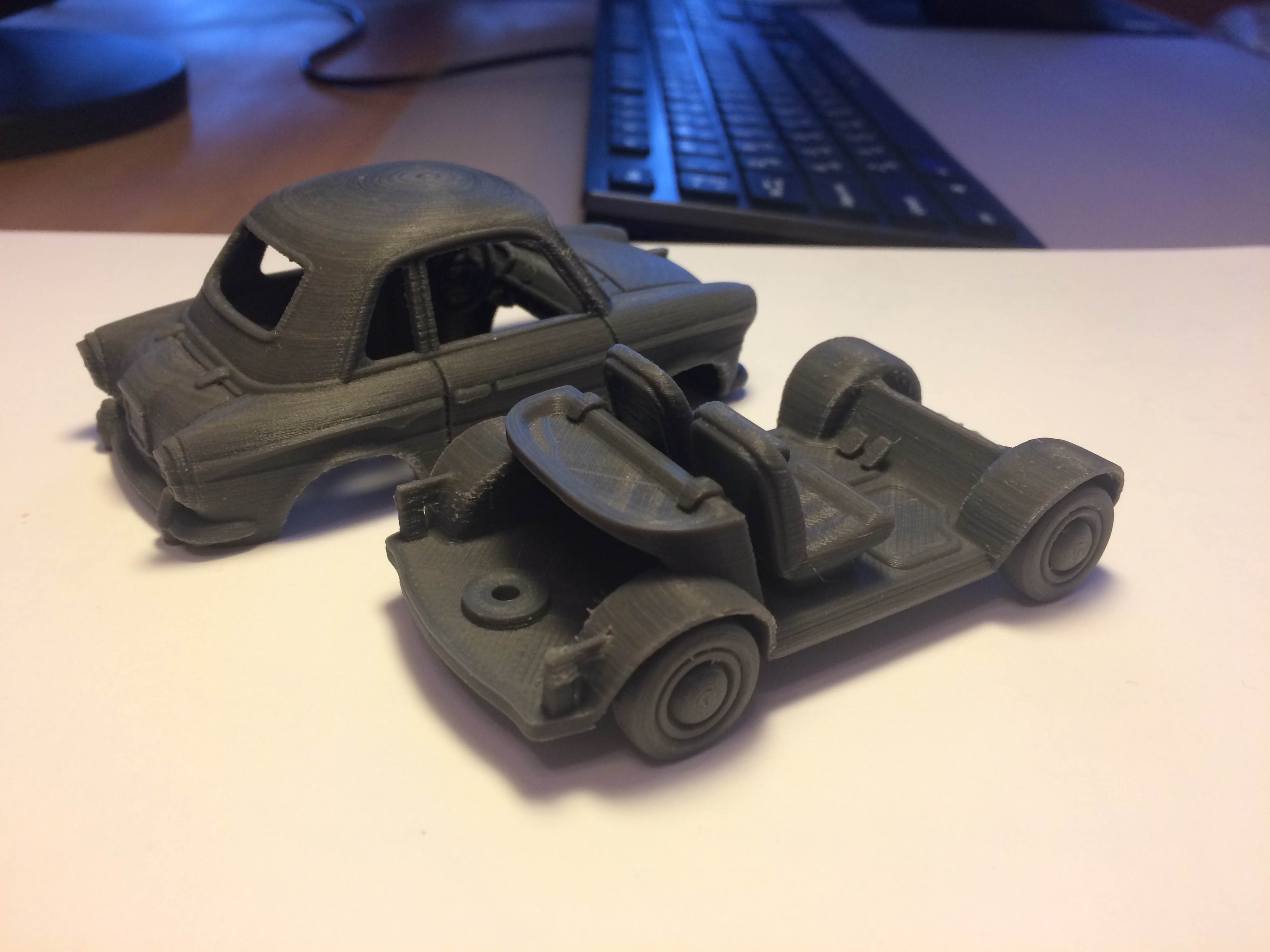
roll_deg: -2.9
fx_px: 1064
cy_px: 476
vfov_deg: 48.2
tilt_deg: -30.1
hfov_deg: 61.7
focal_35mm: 29
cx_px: 635
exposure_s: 1/33
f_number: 2.2
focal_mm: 4.15
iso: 64
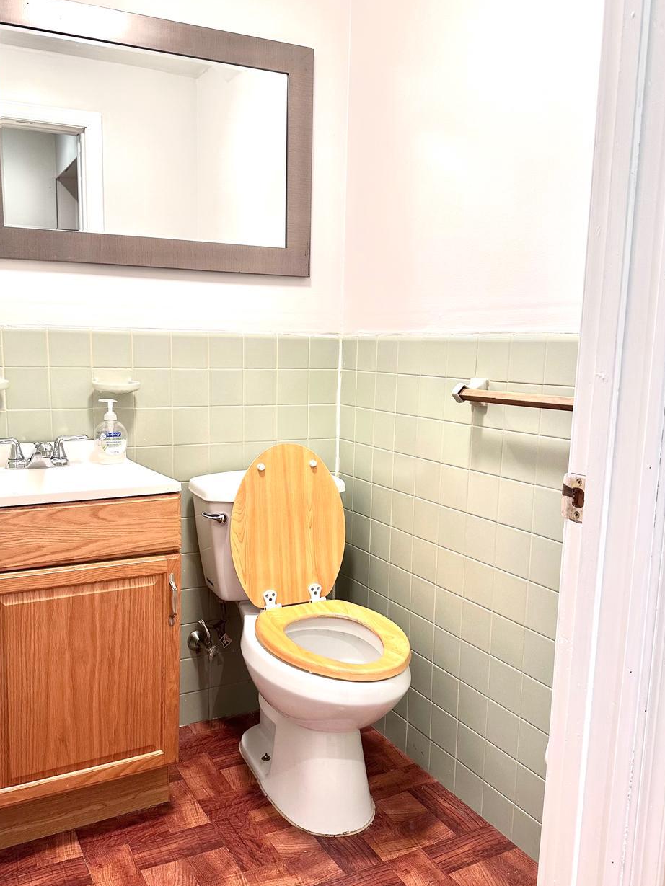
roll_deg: -1.3
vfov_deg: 59.9
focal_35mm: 30
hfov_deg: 46.7
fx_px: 768
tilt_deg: -10.0
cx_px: 294
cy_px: 482
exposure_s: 1/60
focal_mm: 6.86
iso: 125
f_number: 1.78
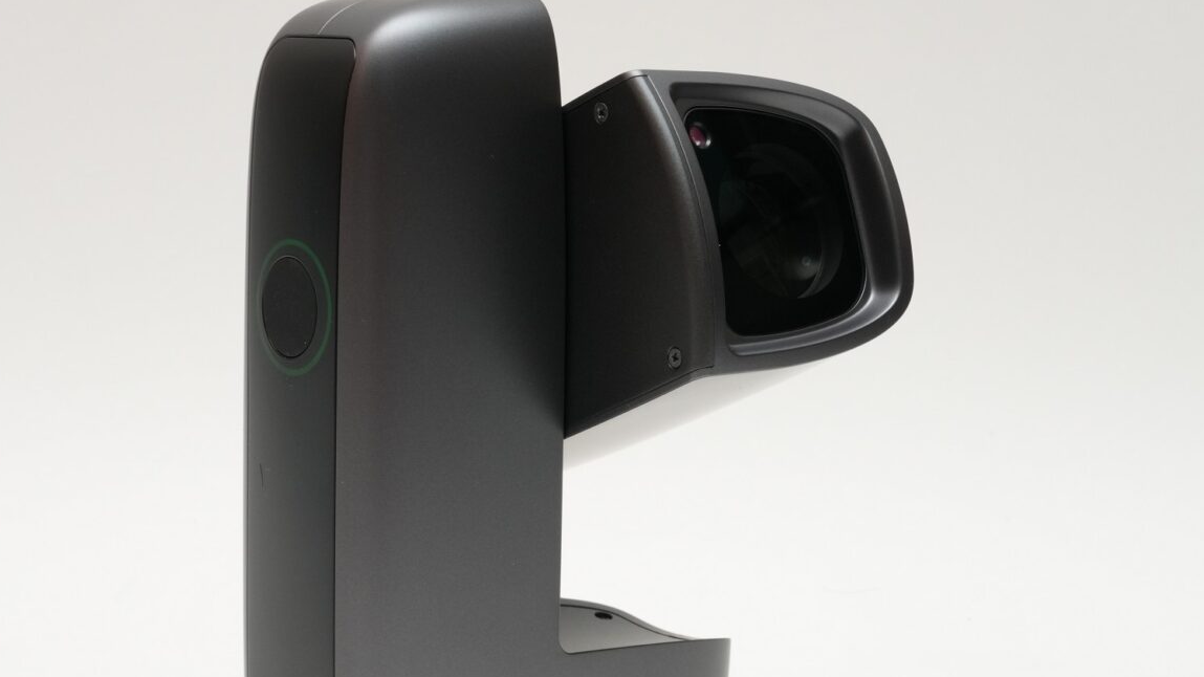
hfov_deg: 23.4
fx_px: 2905
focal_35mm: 91
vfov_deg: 13.3
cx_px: 554
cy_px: 449
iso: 1600
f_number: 22
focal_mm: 65
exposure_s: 1/60
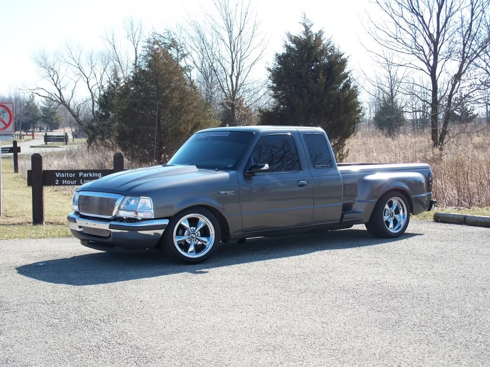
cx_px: 245
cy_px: 184
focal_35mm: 59
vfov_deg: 24.8
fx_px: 835
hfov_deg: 32.7
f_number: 3.2
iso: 64
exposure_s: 1/400
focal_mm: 12.6
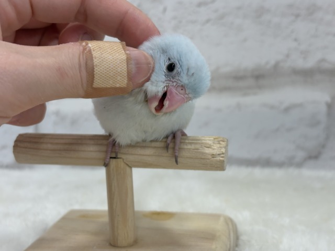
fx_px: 503
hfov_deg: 36.8
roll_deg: +2.3
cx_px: 168
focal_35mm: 52
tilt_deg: -11.7
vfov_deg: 28.0
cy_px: 126
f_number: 1.6
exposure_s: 1/100
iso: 80
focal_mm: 5.96
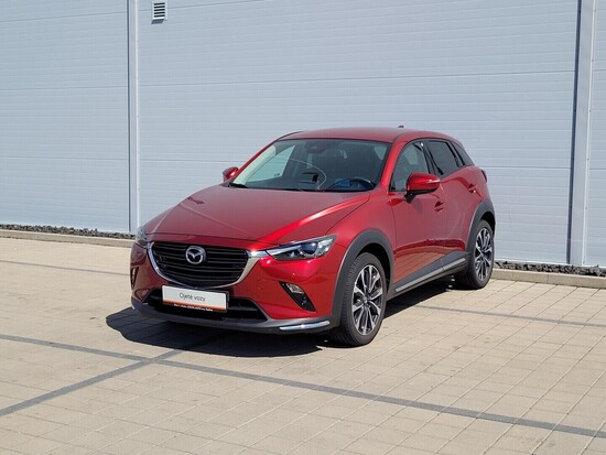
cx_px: 303
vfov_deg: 53.1
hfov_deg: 67.3
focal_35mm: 26
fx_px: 455
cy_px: 228
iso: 40
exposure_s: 1/3034
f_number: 1.8
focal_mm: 5.4
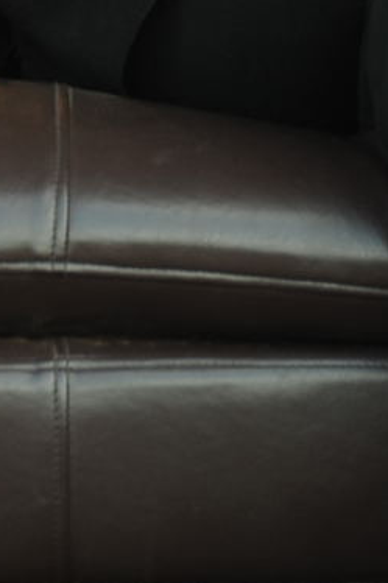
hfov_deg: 2.7
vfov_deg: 4.0
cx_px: 189
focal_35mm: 513
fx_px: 8301
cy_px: -329
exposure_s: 1/125
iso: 640
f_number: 7.1
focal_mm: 120
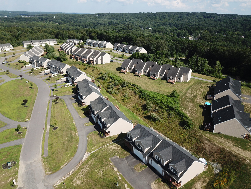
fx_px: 189
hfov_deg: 67.3
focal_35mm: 26
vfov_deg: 53.1
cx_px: 126
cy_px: 94
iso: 100
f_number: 2.2
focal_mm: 4.73
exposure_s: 1/1193
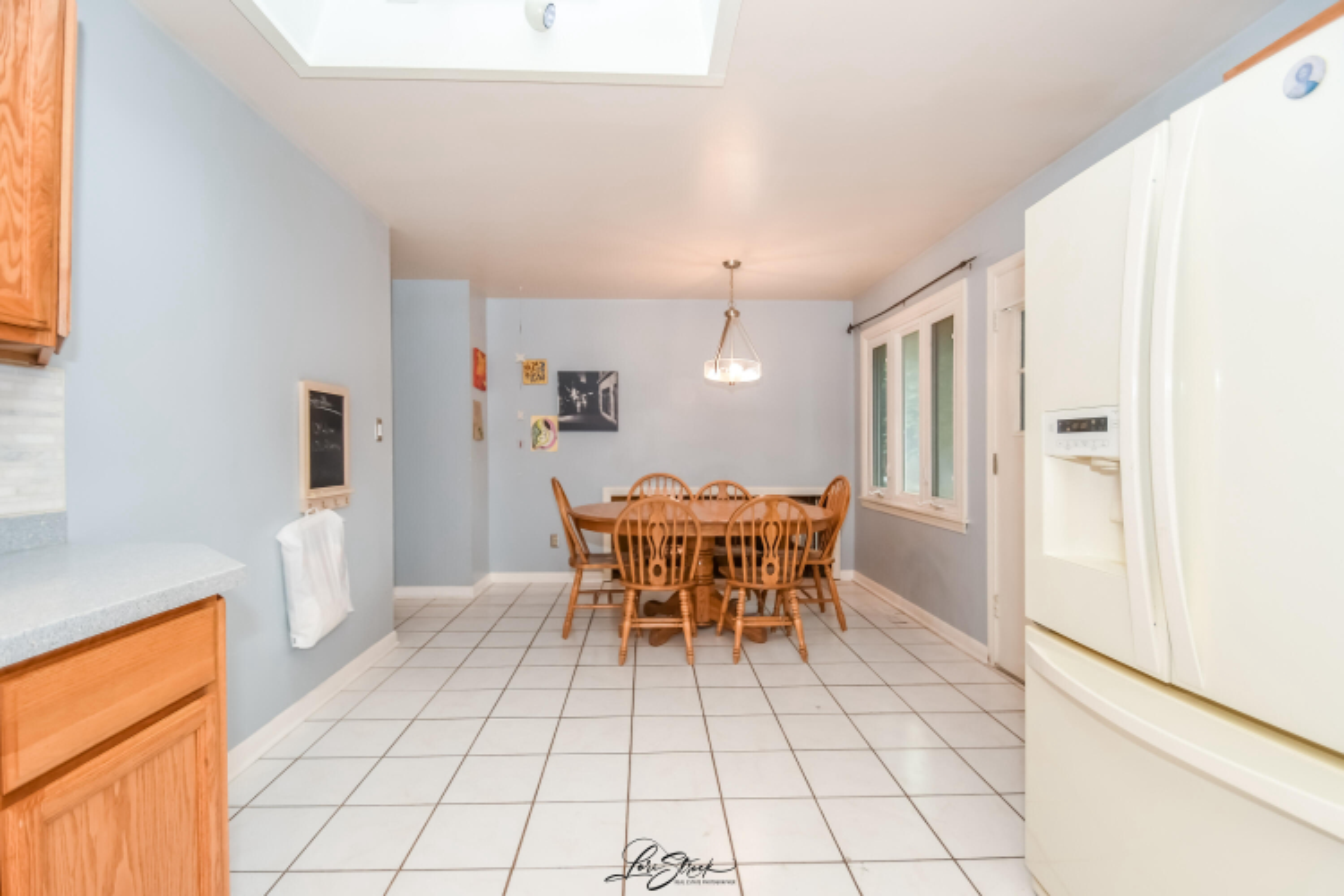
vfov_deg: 77.3
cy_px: 448
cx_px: 672
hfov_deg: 100.4
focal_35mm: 15
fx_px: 560
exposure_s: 1/320
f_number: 8
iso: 400
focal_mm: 10
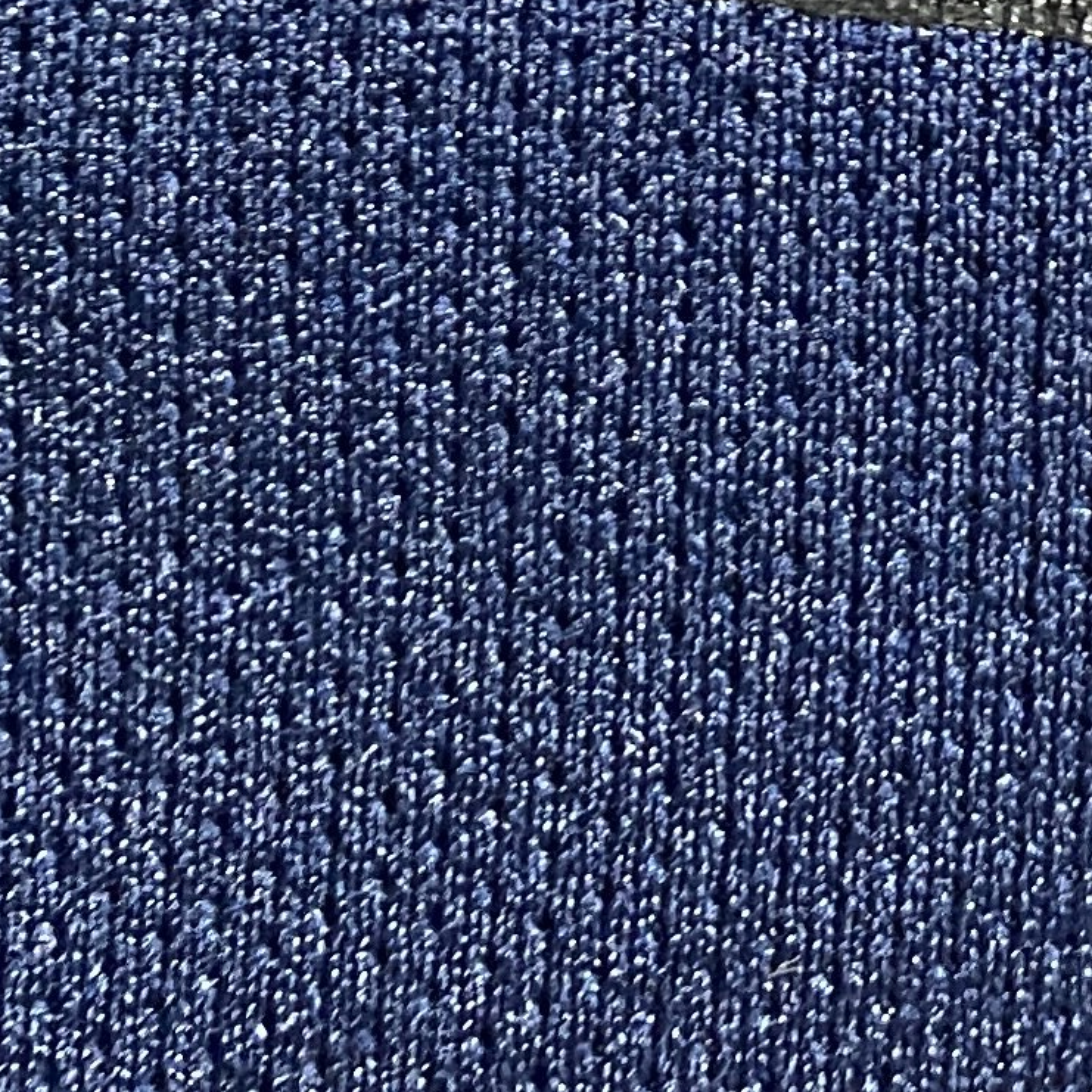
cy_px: -1429
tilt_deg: -28.7
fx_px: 4461
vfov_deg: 11.7
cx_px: 1720
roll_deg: +29.0
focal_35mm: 125
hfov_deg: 13.1
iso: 160
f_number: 1.8
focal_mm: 4.25
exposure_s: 1/50
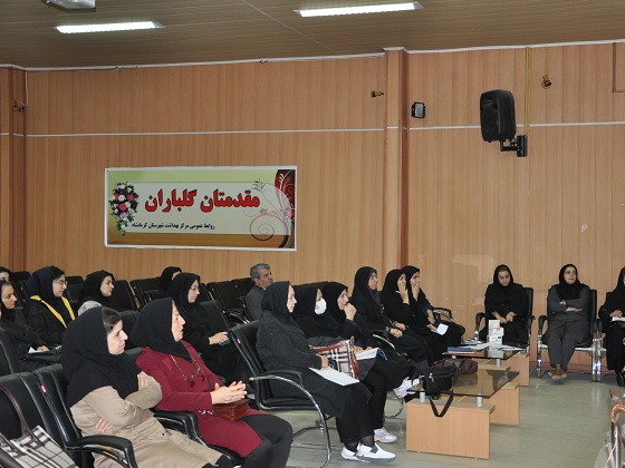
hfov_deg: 36.2
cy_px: 231
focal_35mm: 53
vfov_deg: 27.5
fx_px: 957
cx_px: 337
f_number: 4.2
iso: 800
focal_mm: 32
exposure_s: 1/60
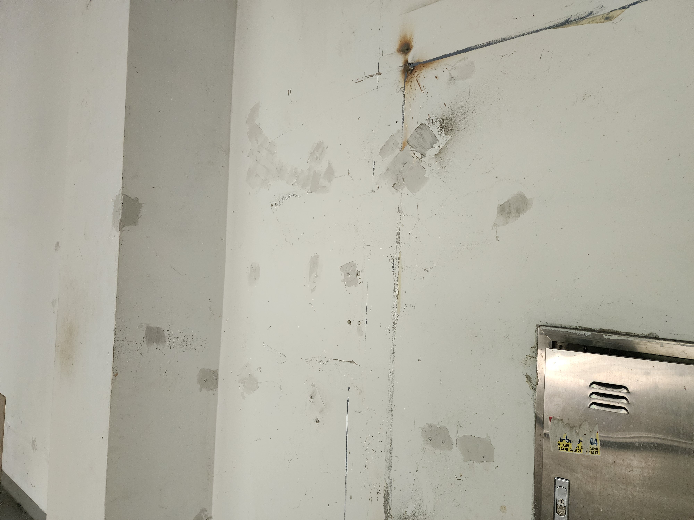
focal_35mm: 23
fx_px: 461
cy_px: 260
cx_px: 347
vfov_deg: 58.9
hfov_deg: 73.9
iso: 500
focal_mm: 6.4
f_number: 1.8
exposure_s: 1/120
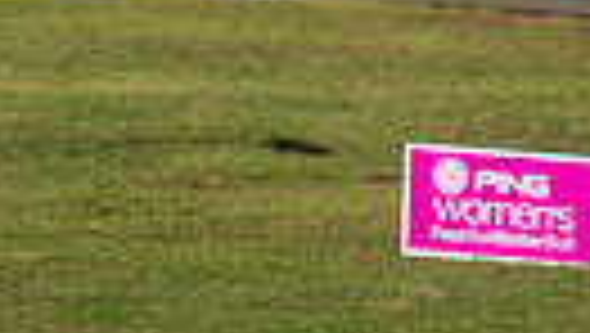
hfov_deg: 1.6
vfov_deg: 0.9
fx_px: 21721
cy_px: -380
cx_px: -441
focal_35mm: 1387
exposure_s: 1/6400
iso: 500
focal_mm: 300
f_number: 5
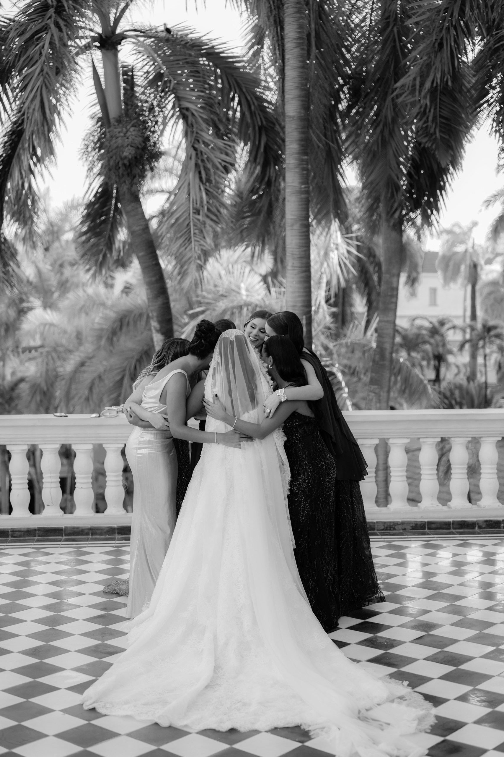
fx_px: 1050
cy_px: 378
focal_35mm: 50
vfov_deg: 39.6
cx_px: 252
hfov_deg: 27.0
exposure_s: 1/320
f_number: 2.5
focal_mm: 50
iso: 160
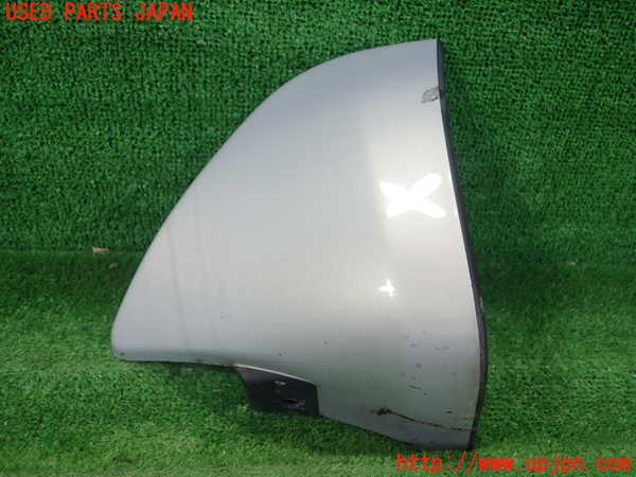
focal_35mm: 30
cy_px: 238
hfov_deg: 60.0
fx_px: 551
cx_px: 318
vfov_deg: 46.8
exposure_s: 1/125
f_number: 2.3
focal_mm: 5.5
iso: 200
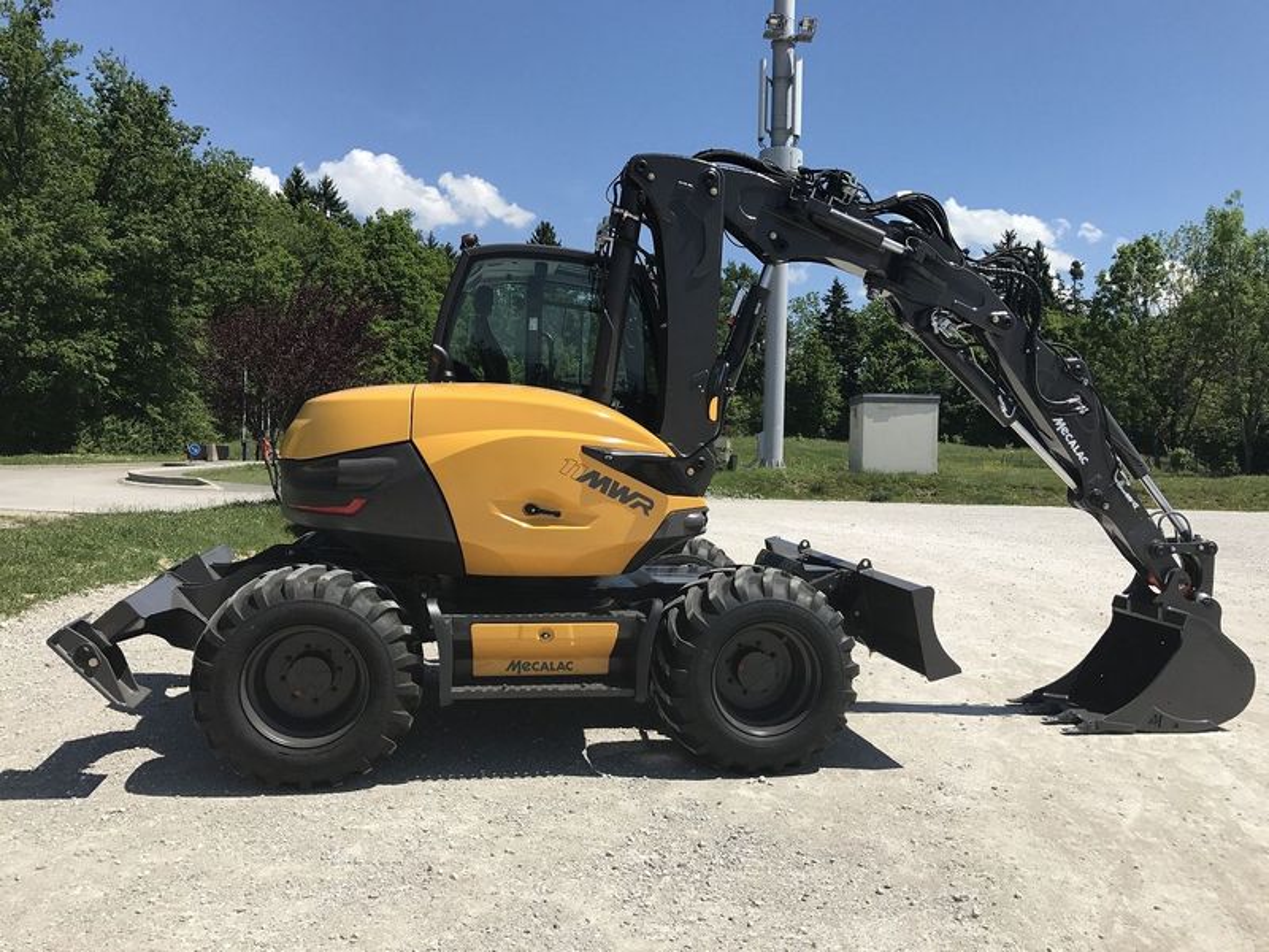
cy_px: 476
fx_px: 1026
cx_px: 634
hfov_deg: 63.4
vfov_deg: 49.7
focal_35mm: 28
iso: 20
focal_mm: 3.99
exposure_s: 1/3195
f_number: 1.8
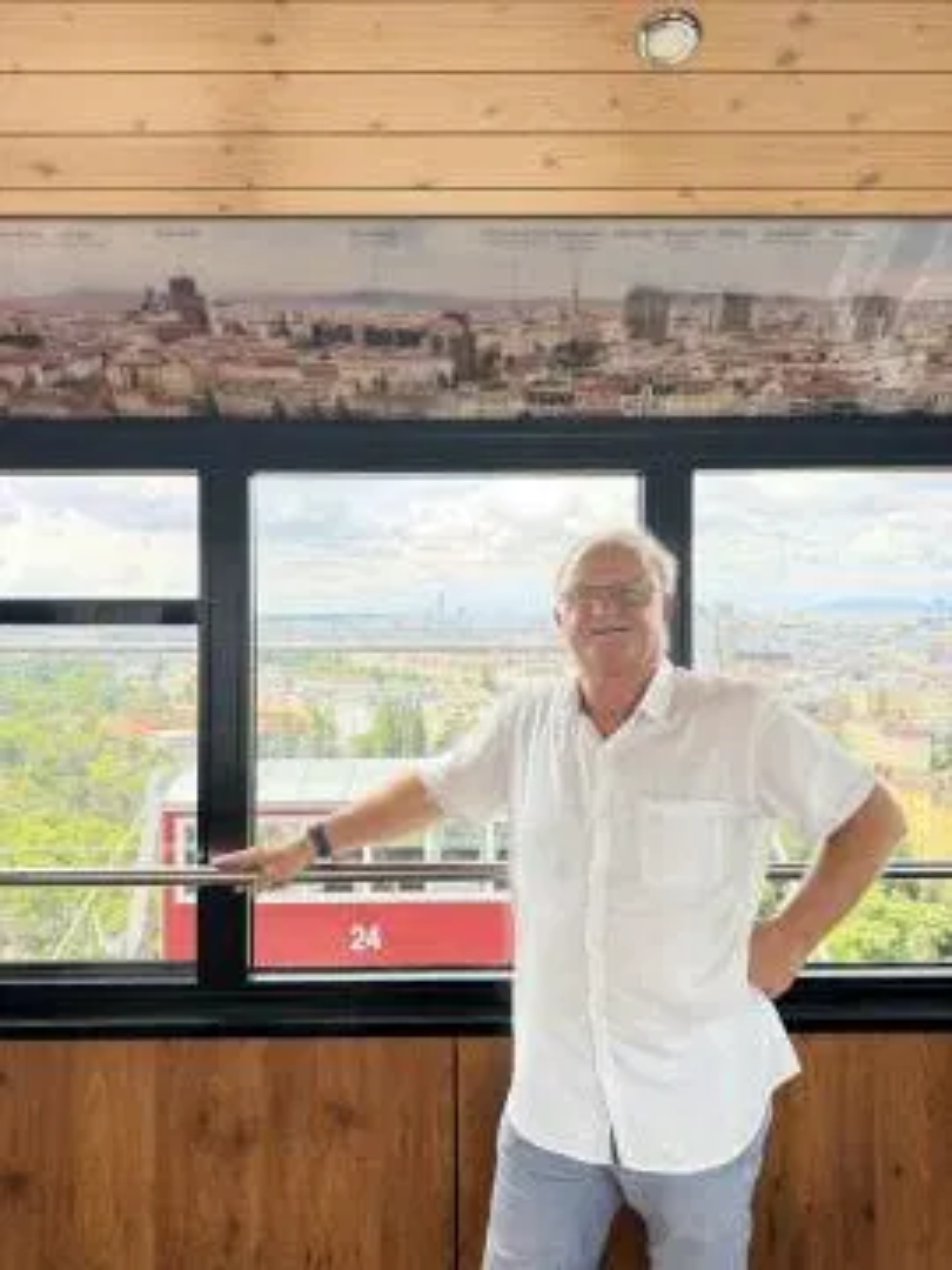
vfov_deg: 71.6
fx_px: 880
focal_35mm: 24
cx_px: 476
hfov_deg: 56.8
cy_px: 635
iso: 100
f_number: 1.78
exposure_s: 1/467
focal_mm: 6.76
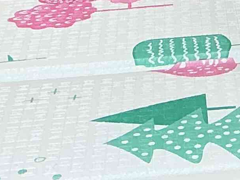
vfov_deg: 7.0
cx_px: 453
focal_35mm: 191
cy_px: -344
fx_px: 1324
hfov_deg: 9.7
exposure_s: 1/100
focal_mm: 3
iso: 25
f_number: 1.8
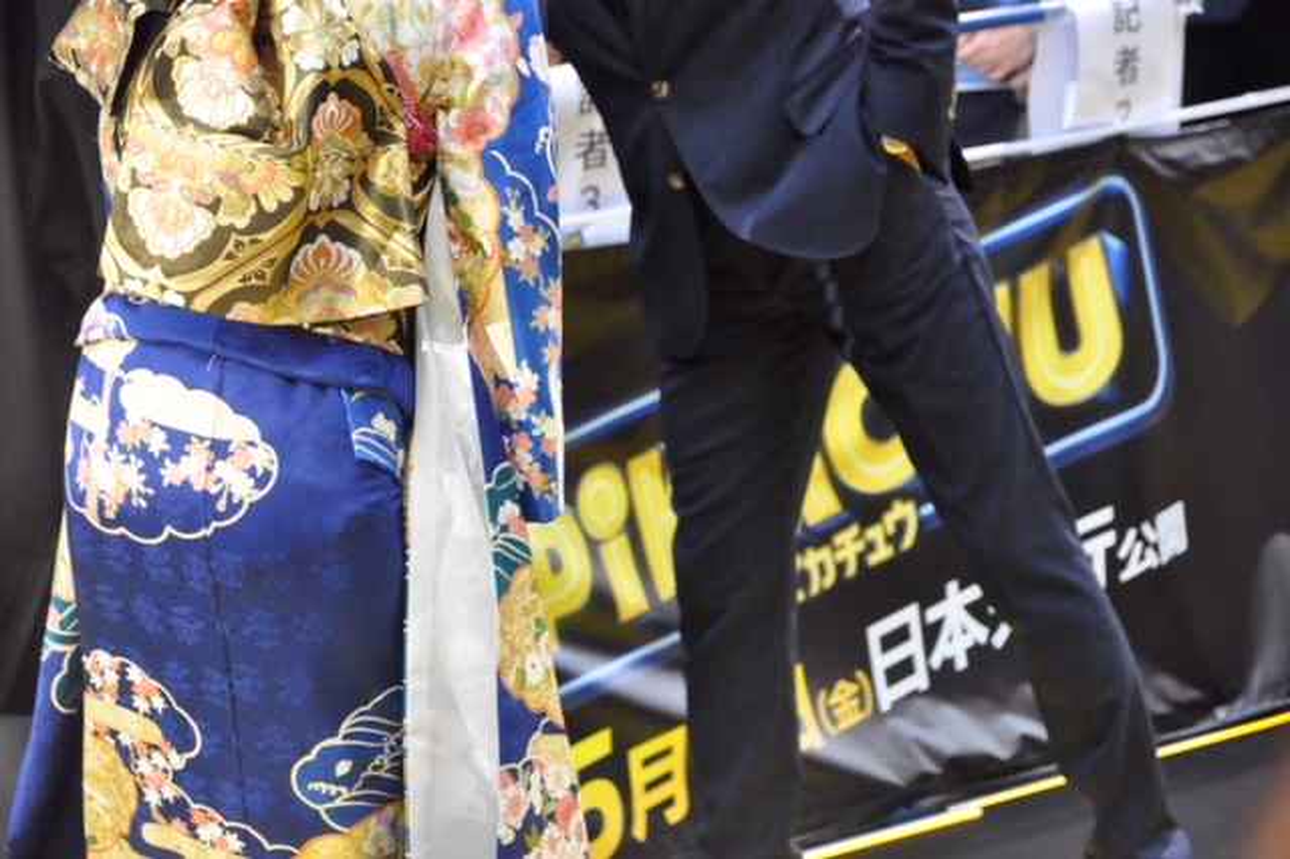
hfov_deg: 19.5
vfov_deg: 13.0
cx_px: 645
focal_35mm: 105
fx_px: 3760
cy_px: 430
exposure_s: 1/500
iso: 3200
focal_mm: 70
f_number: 4
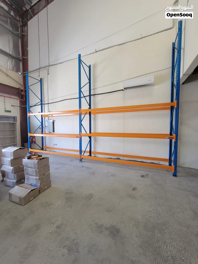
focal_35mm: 13
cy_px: 132
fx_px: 99
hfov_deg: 89.9
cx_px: 99
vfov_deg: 106.2
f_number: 2.2
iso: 100
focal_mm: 2.2
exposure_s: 1/50
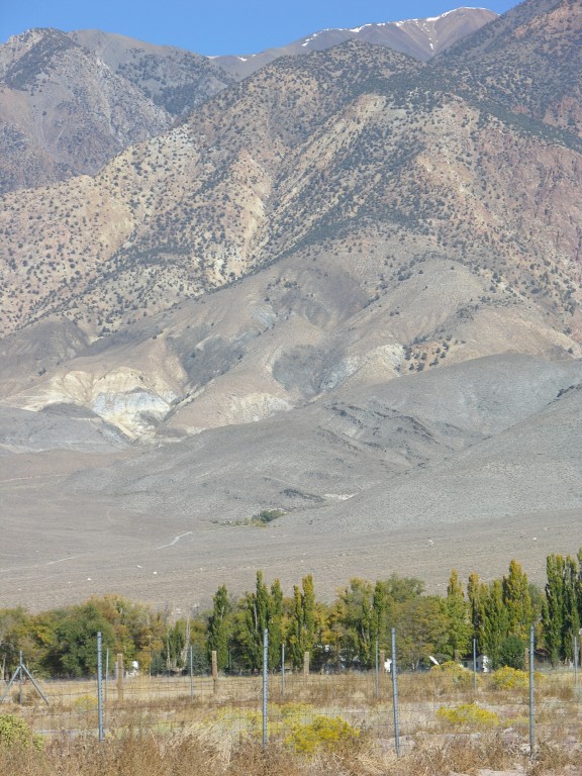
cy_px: 388
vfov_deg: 12.3
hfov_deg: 9.3
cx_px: 291
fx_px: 3587
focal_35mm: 160
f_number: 5.6
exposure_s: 1/300
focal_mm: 41.1
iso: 50
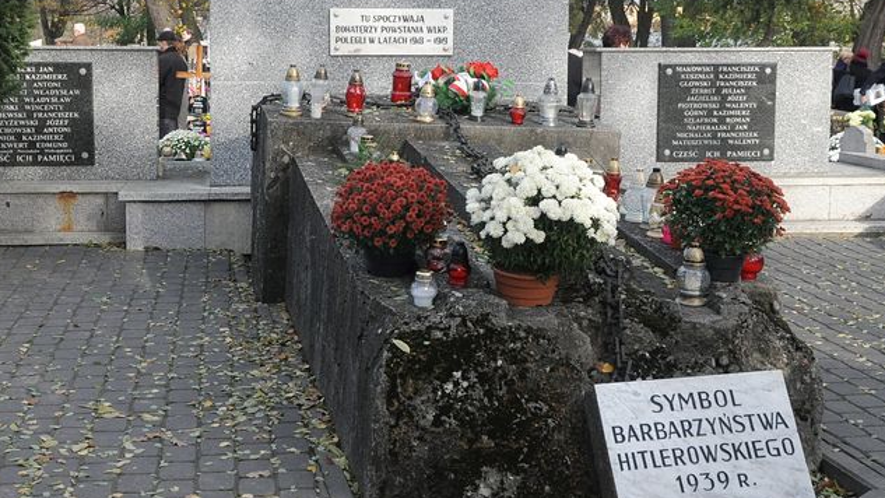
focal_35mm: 59
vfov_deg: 20.4
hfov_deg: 35.4
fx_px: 1384
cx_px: 404
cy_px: 195
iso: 800
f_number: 10
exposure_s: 1/400
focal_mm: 28
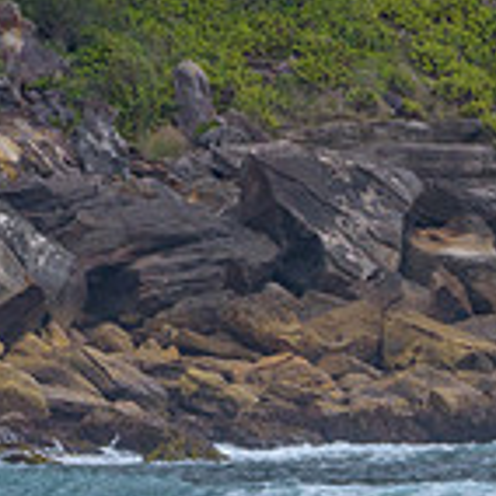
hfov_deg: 0.8
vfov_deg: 0.8
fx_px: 34546
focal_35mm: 2131
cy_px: 595
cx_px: 619
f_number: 5.6
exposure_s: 1/2000
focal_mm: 500
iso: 320
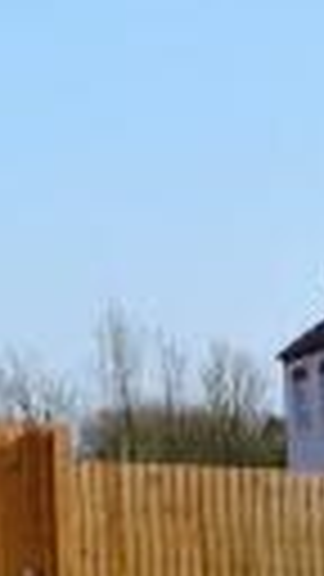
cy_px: 182
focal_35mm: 158
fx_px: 2412
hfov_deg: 7.0
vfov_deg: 13.6
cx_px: -603
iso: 360
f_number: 11
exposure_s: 1/500
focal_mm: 27
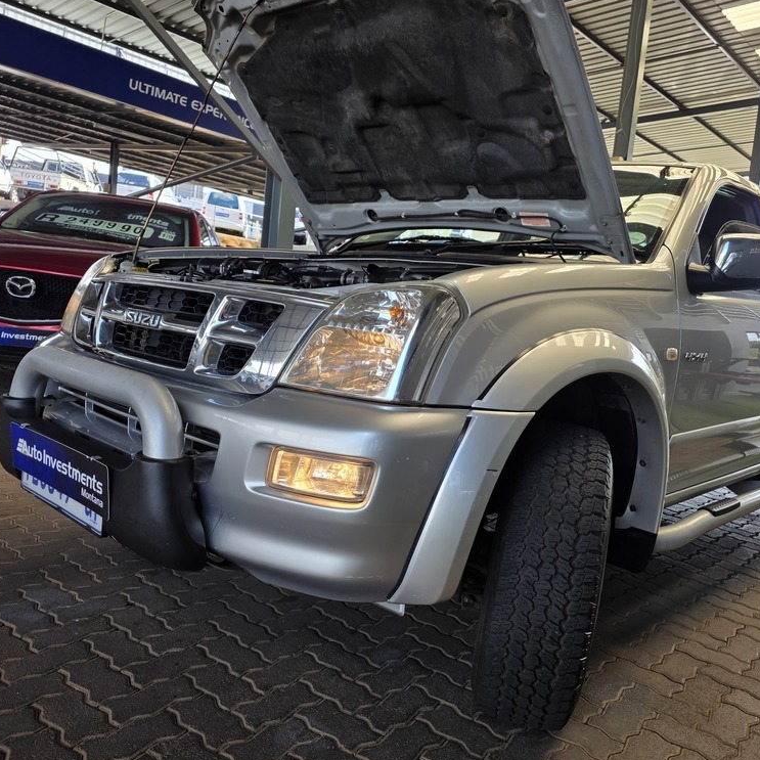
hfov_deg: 56.8
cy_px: 372
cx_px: 459
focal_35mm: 28
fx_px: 696
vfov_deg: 57.3
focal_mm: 6.25
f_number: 1.7
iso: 32
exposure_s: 1/359
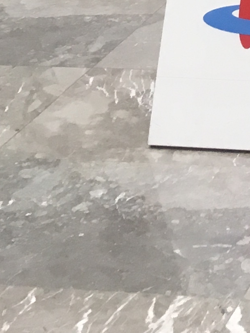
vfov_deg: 11.7
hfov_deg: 9.6
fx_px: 1378
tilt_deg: -2.6
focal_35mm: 143
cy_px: -425
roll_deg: +0.4
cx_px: 530
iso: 25
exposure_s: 1/30
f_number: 2.2
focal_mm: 4.15
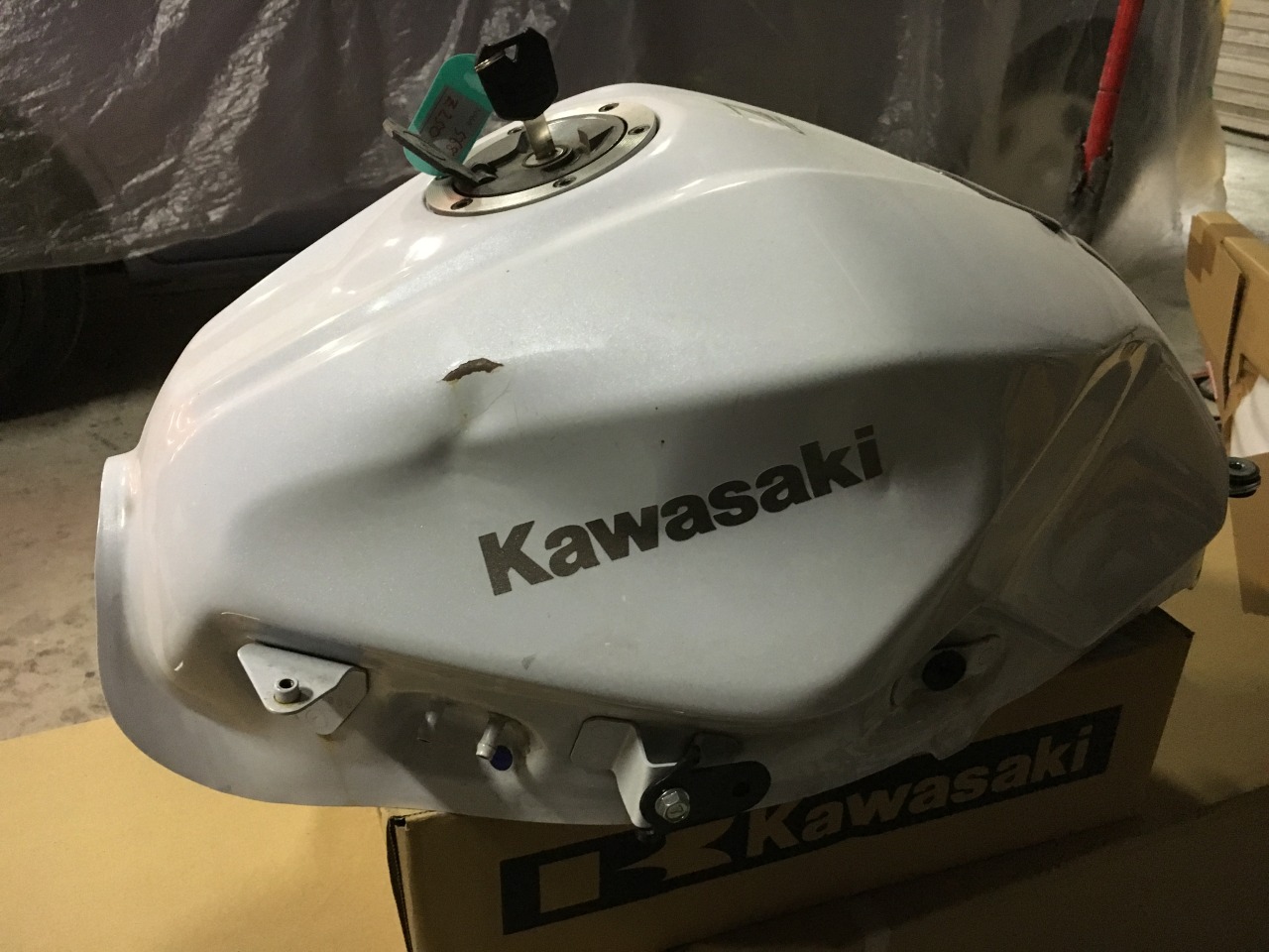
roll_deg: -1.2
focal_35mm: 29
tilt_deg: -28.7
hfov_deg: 61.7
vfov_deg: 48.2
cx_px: 634
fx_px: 1063
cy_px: 476
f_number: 2.2
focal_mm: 4.15
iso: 250
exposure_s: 1/15
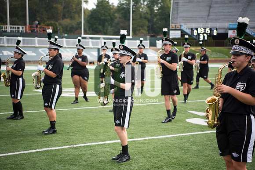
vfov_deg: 19.5
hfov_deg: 28.8
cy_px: 85
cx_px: 128
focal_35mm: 70
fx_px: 496
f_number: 2.8
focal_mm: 70
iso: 400
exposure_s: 1/2000
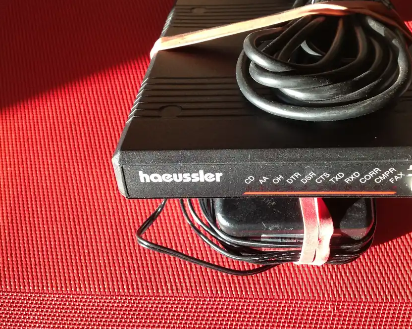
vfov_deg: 36.4
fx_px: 500
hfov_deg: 44.7
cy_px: 145
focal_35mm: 41
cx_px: 236
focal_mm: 4.28
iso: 80
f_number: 2.4
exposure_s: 1/120
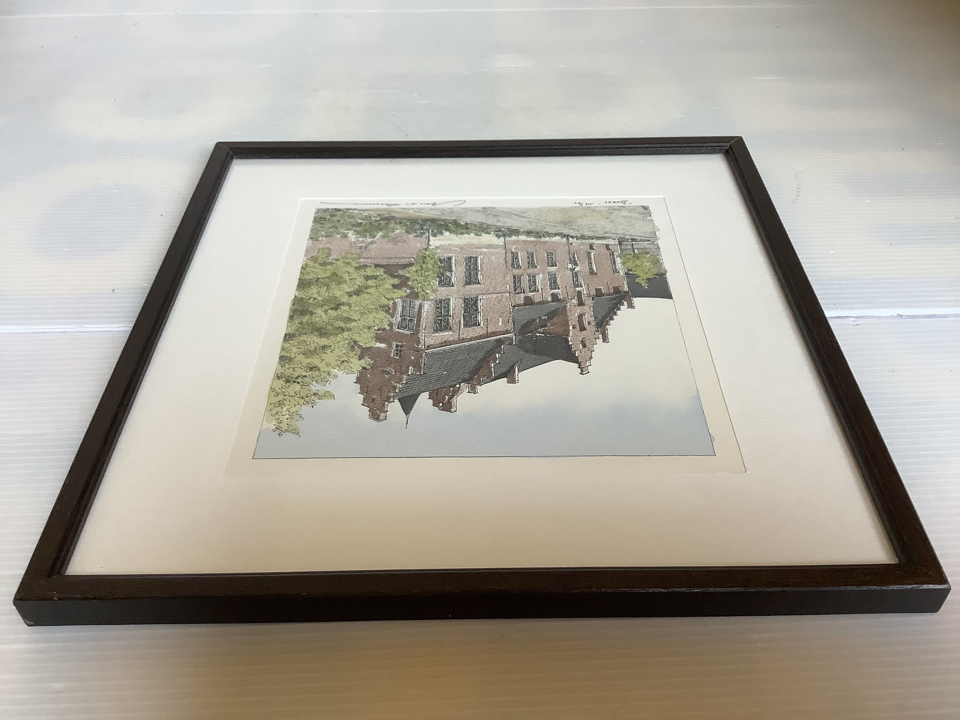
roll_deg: +1.2
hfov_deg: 58.4
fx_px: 860
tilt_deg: -40.6
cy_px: 360
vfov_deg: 45.4
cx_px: 480
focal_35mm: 31
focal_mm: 3.3
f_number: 2.4
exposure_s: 1/60
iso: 100
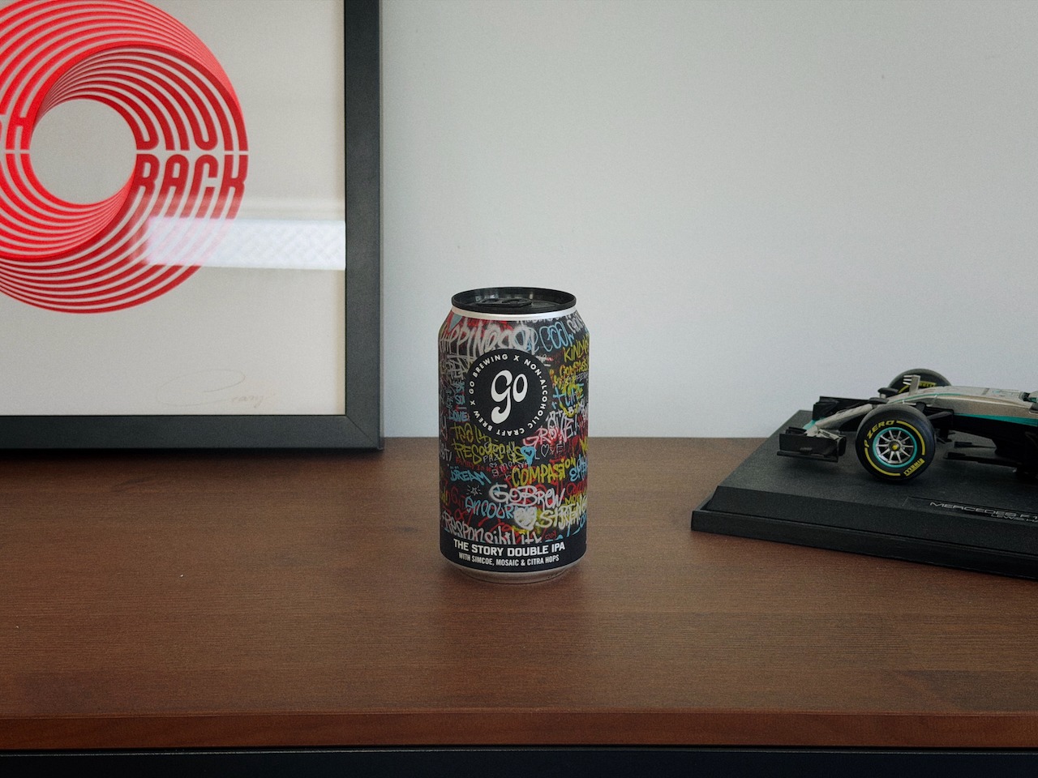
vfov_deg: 30.3
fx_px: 1439
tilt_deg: -13.7
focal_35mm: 48
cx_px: 519
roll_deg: -0.4
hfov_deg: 39.7
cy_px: 389
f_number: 1.78
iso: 80
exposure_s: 1/311
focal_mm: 6.76
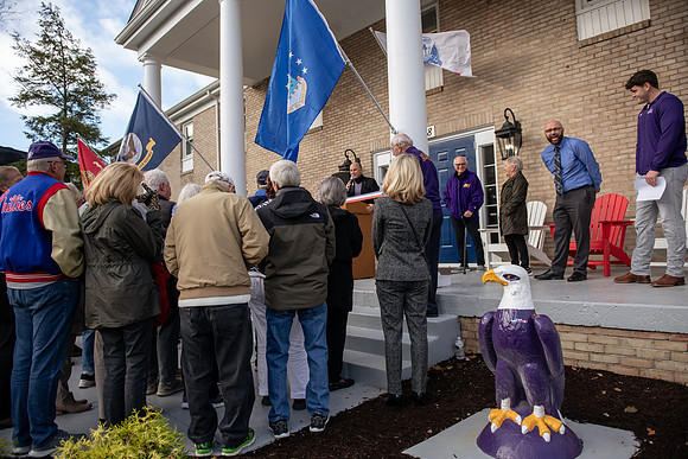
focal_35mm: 24
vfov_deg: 53.2
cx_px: 344
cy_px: 230
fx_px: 459
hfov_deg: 73.7
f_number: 3.2
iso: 125
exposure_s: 1/400
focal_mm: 24
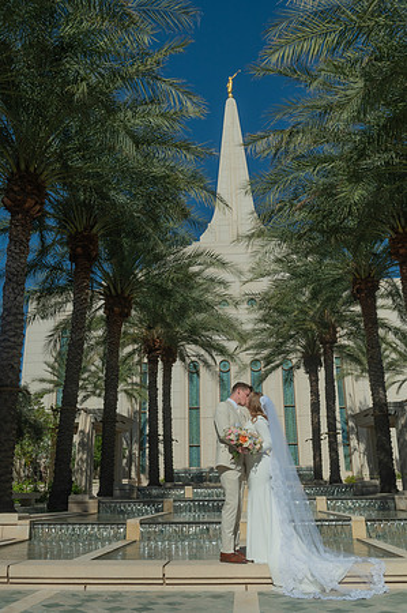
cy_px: 306
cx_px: 204
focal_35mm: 32
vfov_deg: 58.8
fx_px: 544
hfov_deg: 41.0
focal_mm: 32
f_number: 7.1
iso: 200
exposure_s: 1/5000
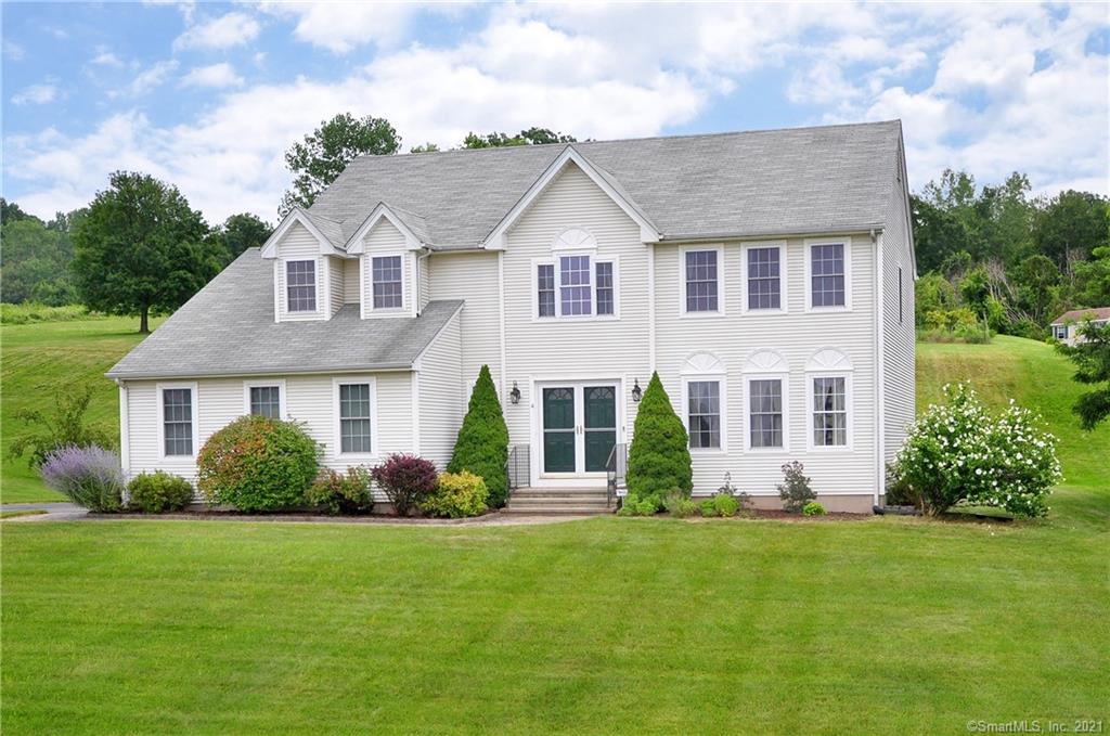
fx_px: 923
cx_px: 555
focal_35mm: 30
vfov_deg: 43.5
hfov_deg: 62.0
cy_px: 368
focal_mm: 20
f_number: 8
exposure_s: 1/400
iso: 400
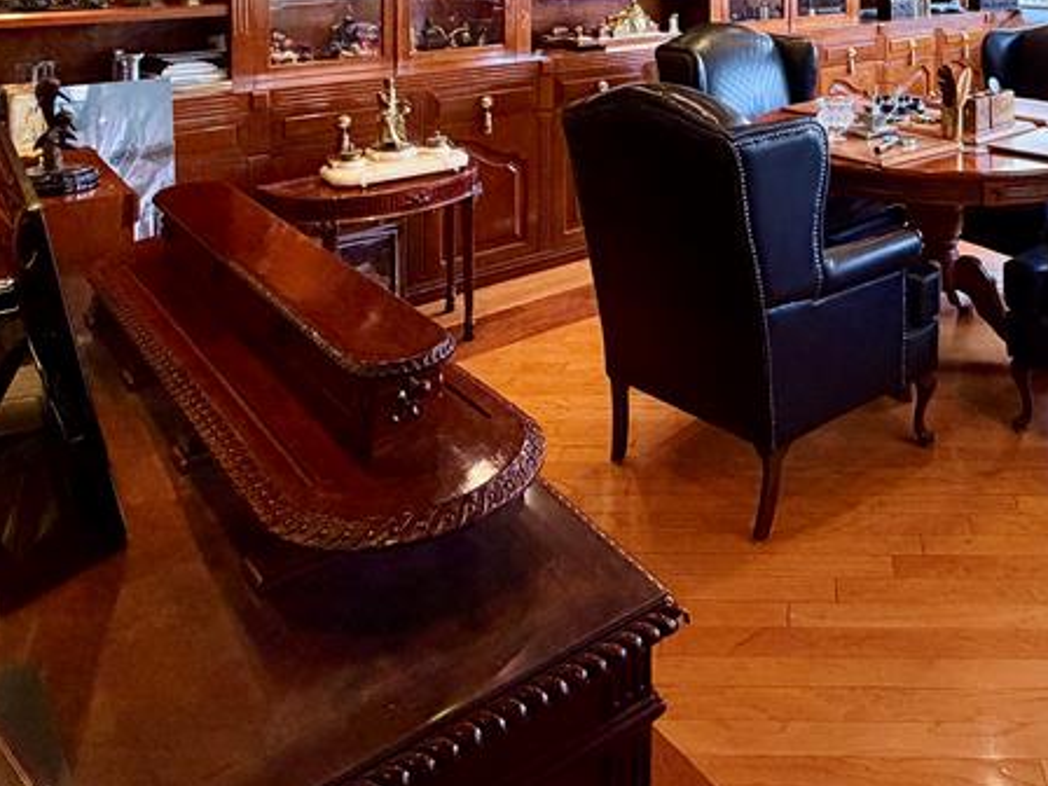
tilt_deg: -0.5
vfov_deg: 37.4
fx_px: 969
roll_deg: +0.2
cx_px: 809
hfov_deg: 53.7
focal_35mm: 32
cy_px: -66
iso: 320
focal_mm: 2.22
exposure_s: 1/60
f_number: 2.2
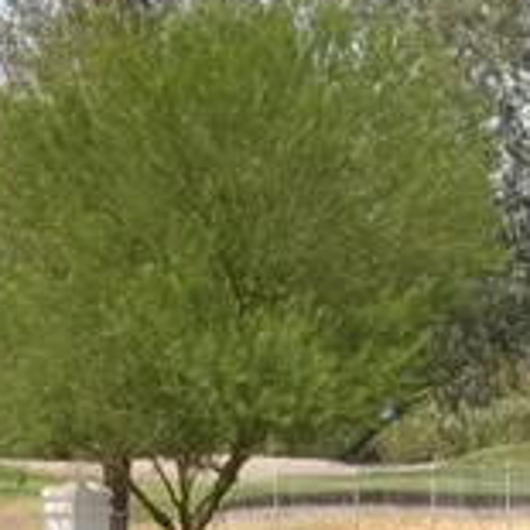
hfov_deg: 8.0
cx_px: 509
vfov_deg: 8.0
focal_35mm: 219
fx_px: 3794
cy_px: 186
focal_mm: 26
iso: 100
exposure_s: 1/200
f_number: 10
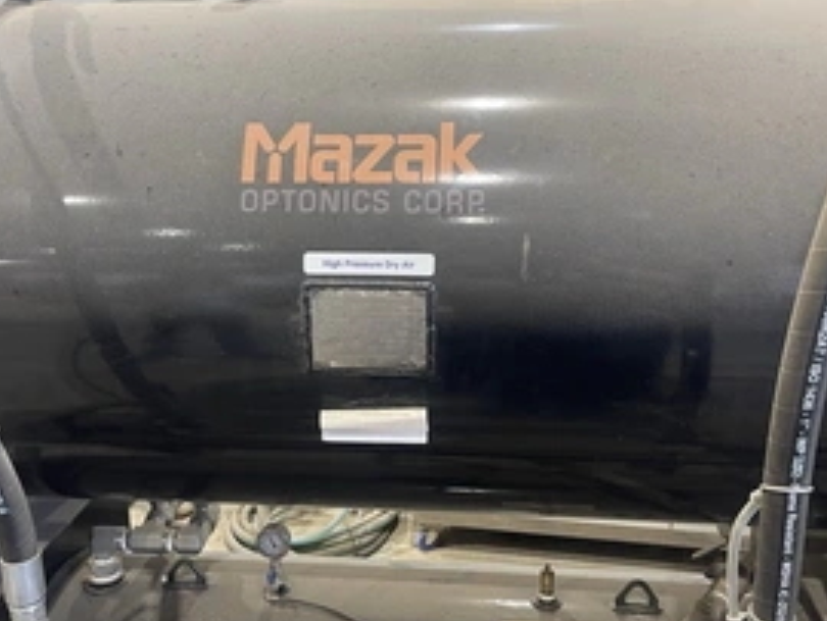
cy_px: 288
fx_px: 885
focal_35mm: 37
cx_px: 392
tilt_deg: -15.3
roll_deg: +0.7
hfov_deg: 50.1
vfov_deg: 38.7
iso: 125
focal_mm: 5.1
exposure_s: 1/60
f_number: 1.6
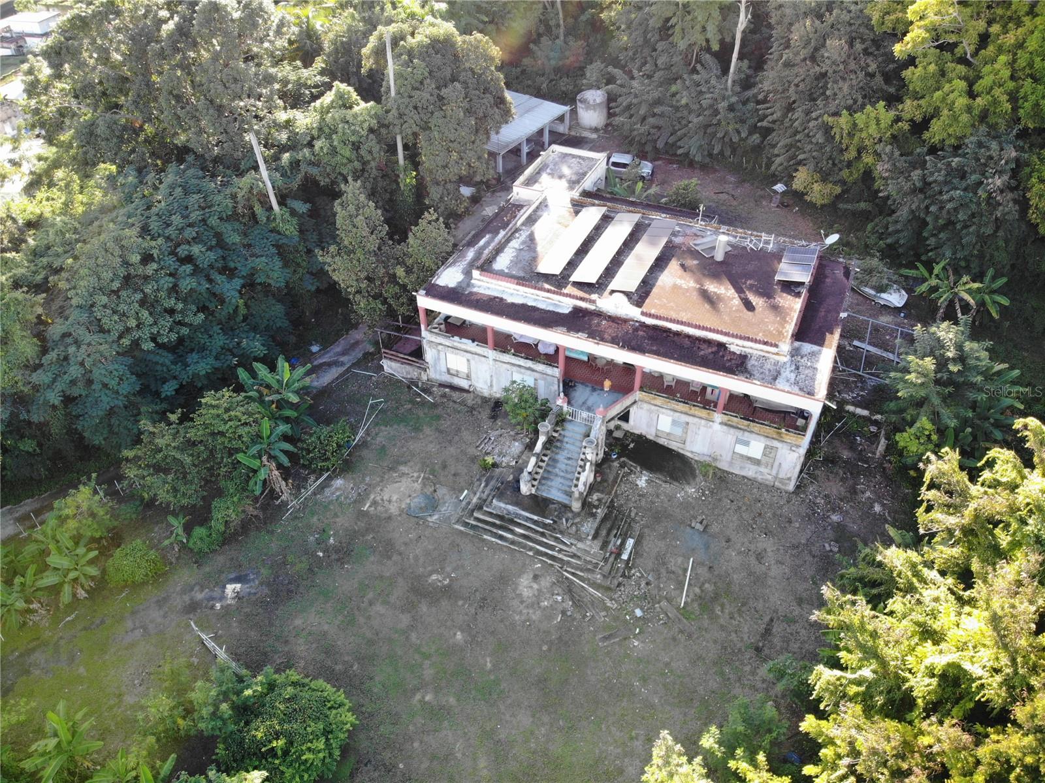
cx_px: 522
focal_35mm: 24
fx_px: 724
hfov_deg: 71.6
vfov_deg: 56.8
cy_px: 392
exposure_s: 1/69
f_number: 2.8
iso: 100
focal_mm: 4.5
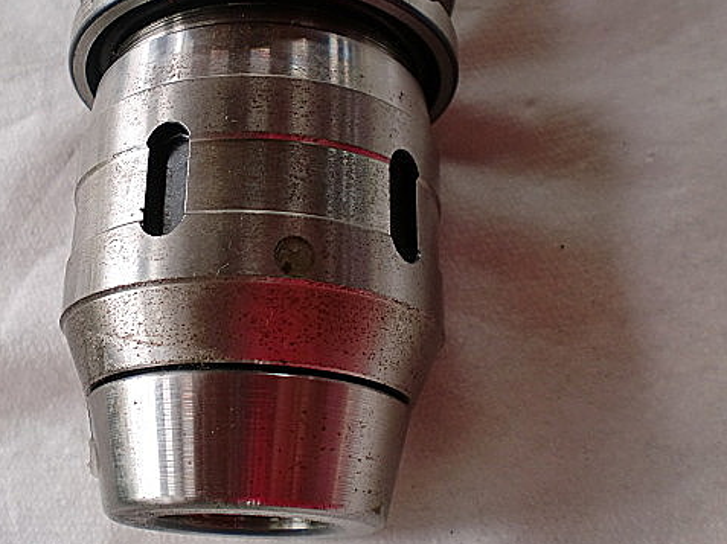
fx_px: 986
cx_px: 241
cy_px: 236
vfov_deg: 30.8
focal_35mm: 47
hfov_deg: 40.0
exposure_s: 1/60
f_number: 3.1
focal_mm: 6.3
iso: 80
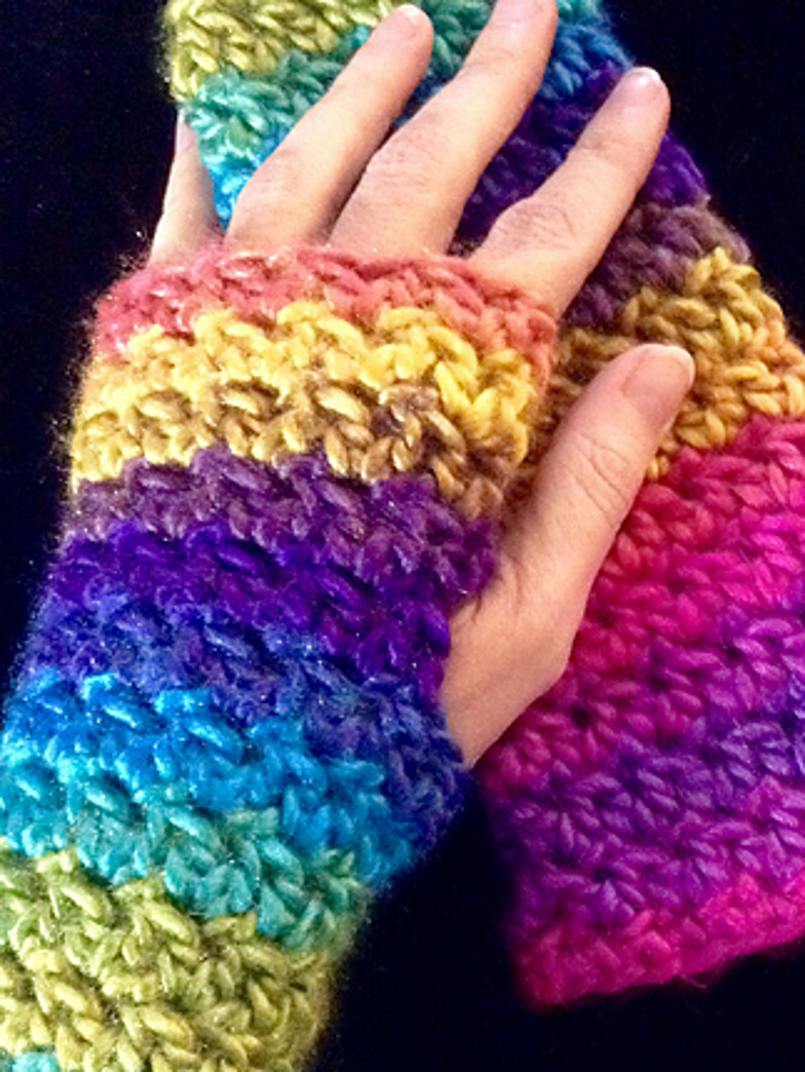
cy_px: 698
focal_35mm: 49
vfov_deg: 38.5
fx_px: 1518
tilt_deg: -80.8
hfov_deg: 29.7
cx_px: 419
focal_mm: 3.3
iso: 640
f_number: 2.4
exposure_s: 1/15
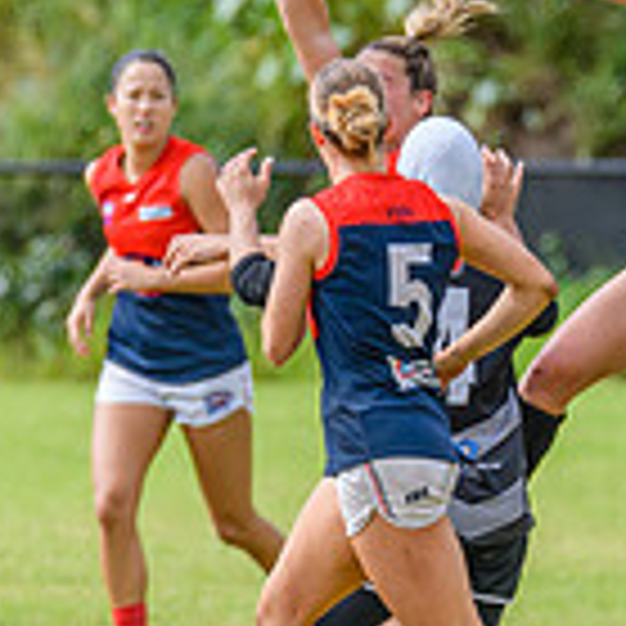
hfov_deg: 1.1
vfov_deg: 1.1
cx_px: 626
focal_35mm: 1537
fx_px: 31447
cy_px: 164
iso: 1000
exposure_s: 1/2000
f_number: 6
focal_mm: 420
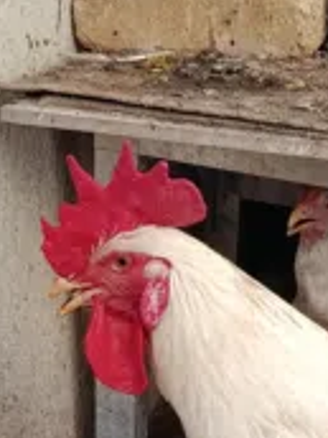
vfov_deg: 19.1
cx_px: 320
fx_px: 1263
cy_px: 435
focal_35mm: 100
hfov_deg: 14.6
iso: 934
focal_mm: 5.24
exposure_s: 1/100
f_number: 1.7
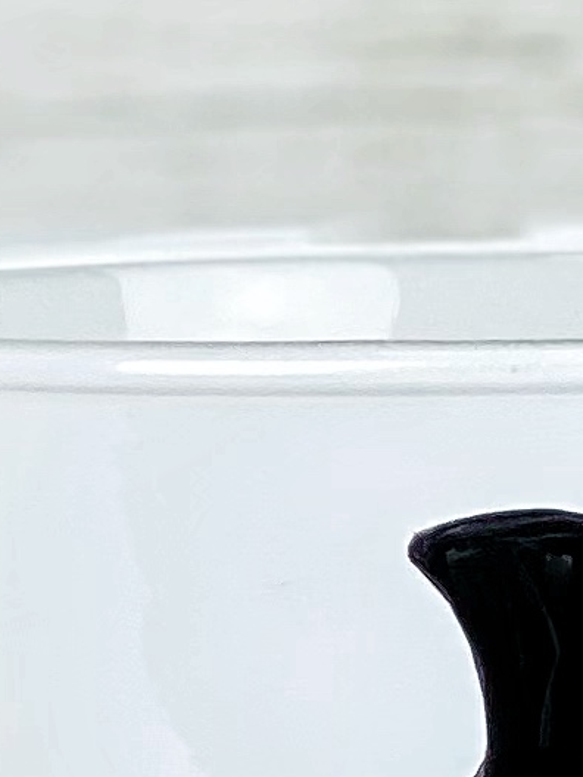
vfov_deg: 4.8
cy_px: 1926
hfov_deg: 3.7
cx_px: 484
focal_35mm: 397
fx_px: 8915
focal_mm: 6
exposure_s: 1/226
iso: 20
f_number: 2
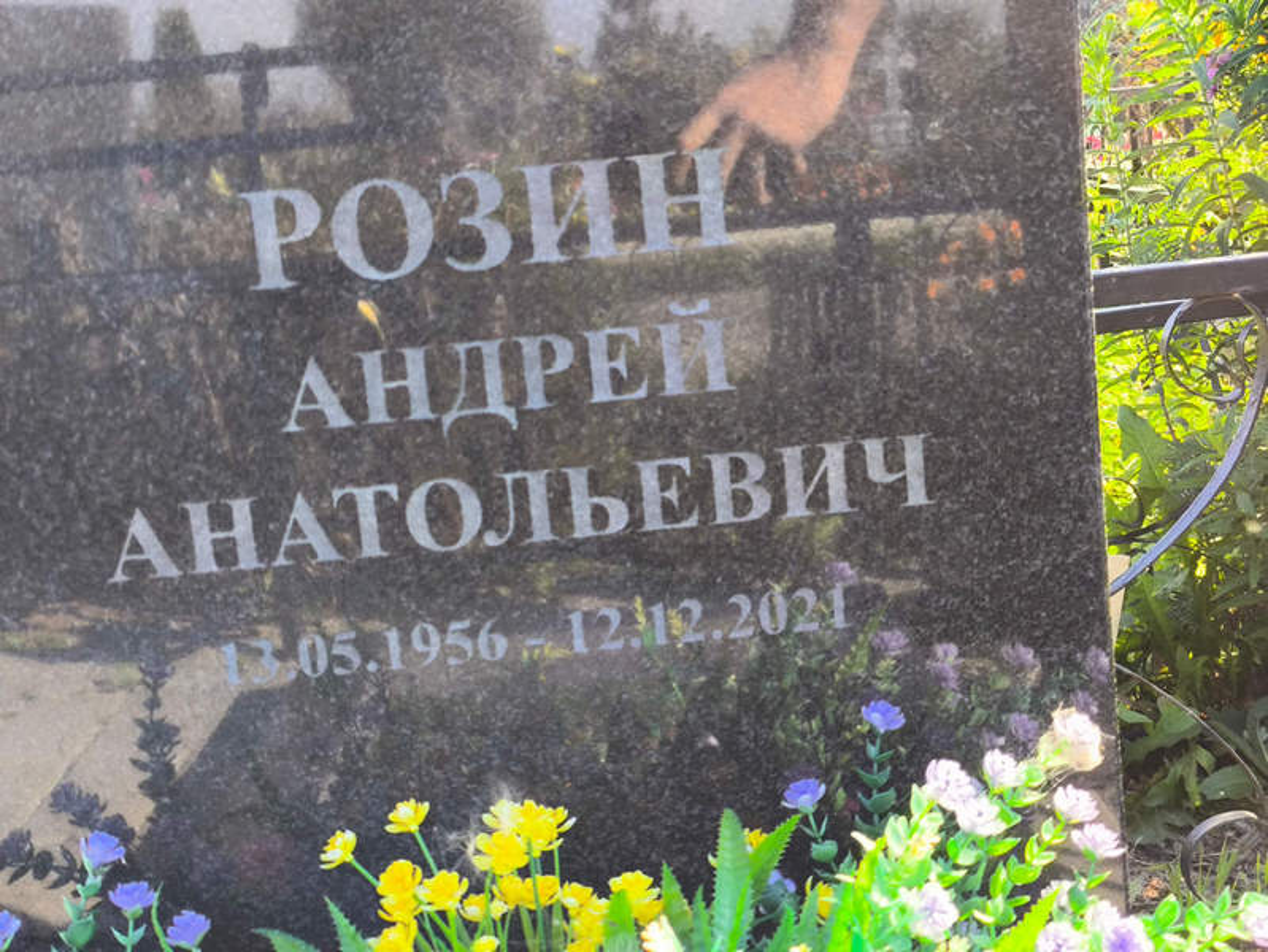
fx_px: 1832
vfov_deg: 29.1
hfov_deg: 38.2
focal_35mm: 50
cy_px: 476
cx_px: 634
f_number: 1.7
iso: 50
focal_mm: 4.71
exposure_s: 1/253
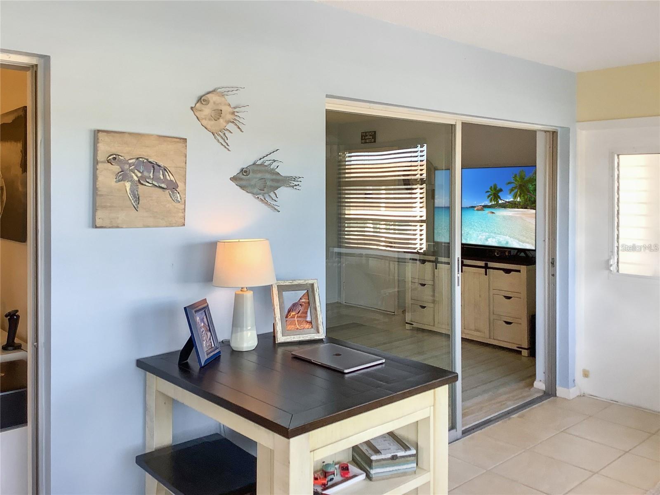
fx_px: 591
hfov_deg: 58.4
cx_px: 330
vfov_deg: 45.4
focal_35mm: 31
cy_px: 248
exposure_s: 1/60
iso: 50
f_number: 2.4
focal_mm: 3.3
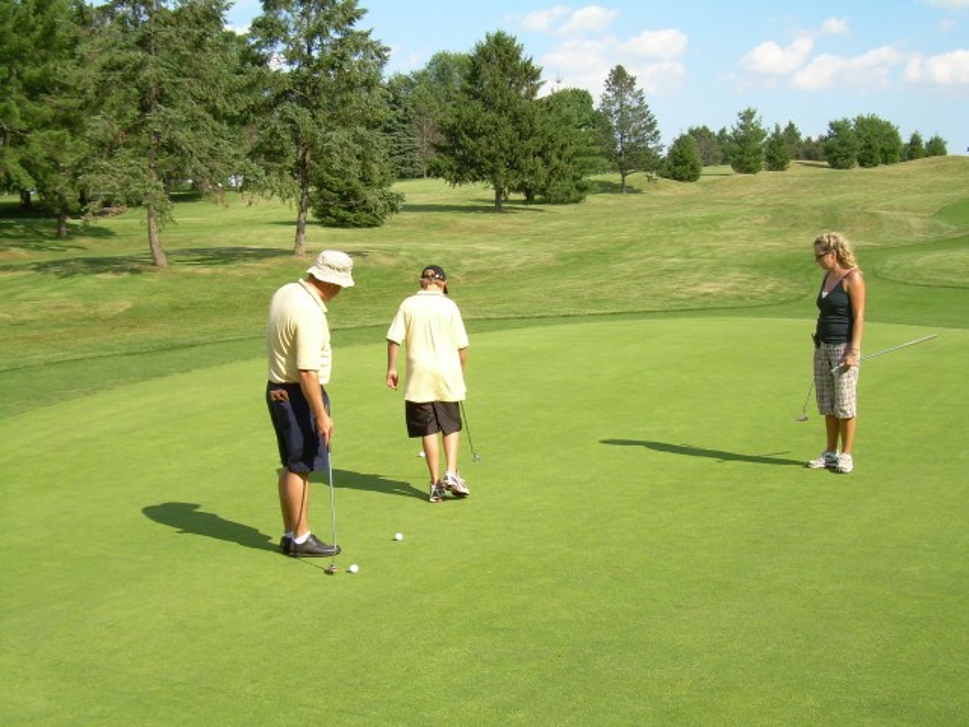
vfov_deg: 35.1
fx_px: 1148
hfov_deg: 45.8
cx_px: 484
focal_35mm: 41
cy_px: 364
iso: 50
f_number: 4.7
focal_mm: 6.7
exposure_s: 1/273
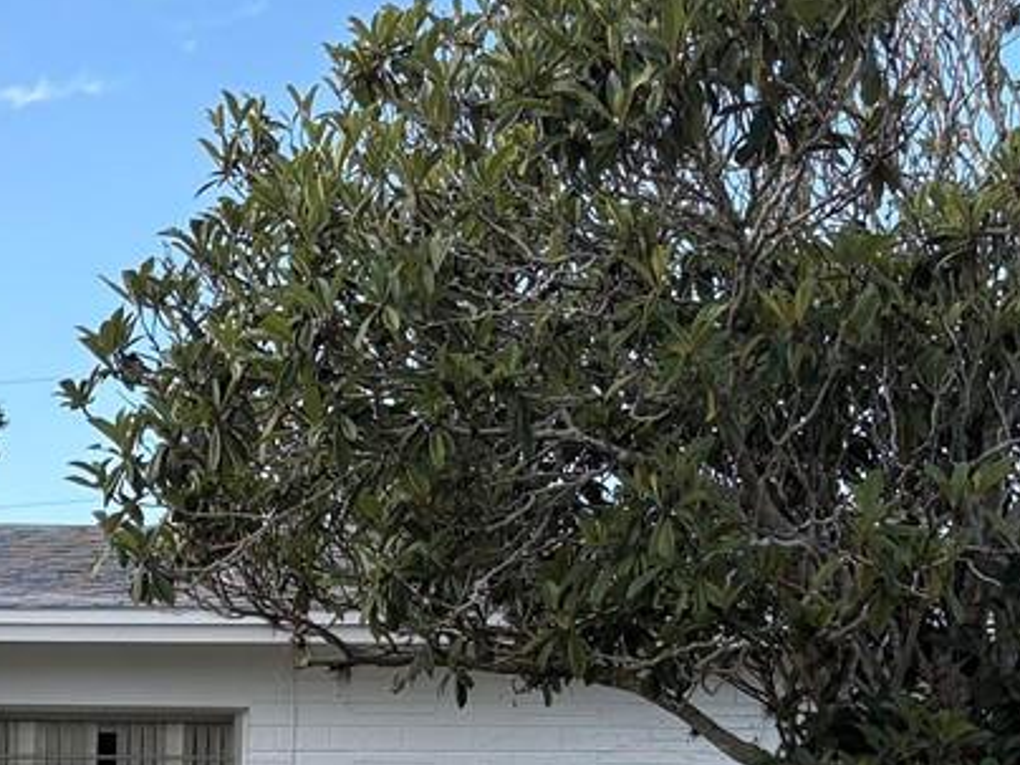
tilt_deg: -2.8
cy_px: 1050
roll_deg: -0.6
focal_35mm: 103
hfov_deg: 17.9
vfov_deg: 13.7
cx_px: -273
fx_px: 3035
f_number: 1.6
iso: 64
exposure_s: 1/884
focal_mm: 5.96
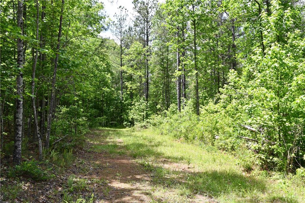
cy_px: 102
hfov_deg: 53.1
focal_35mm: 36
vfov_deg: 36.8
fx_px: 305
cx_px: 152
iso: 200
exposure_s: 1/250
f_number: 6.3
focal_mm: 18
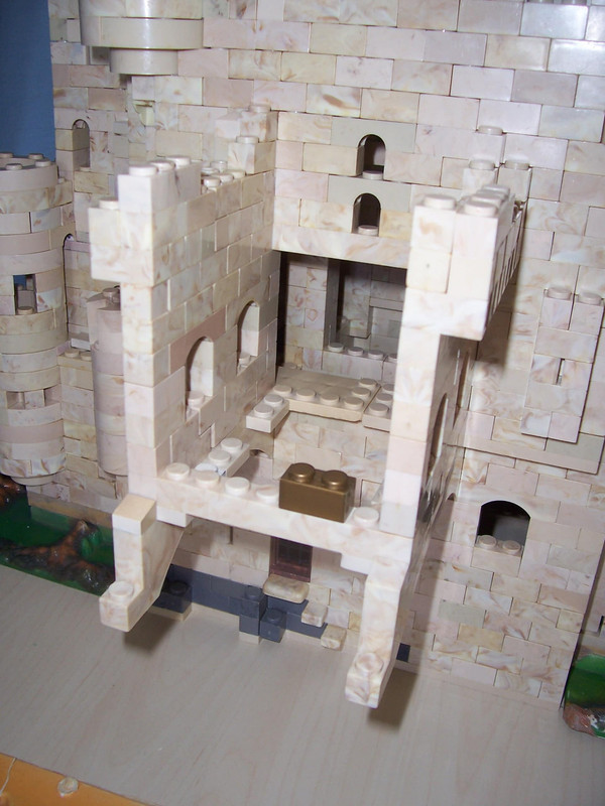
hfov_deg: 41.8
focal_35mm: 34
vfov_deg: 54.0
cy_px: 403
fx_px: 792
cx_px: 302
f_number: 2.7
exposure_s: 1/60
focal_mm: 5.6
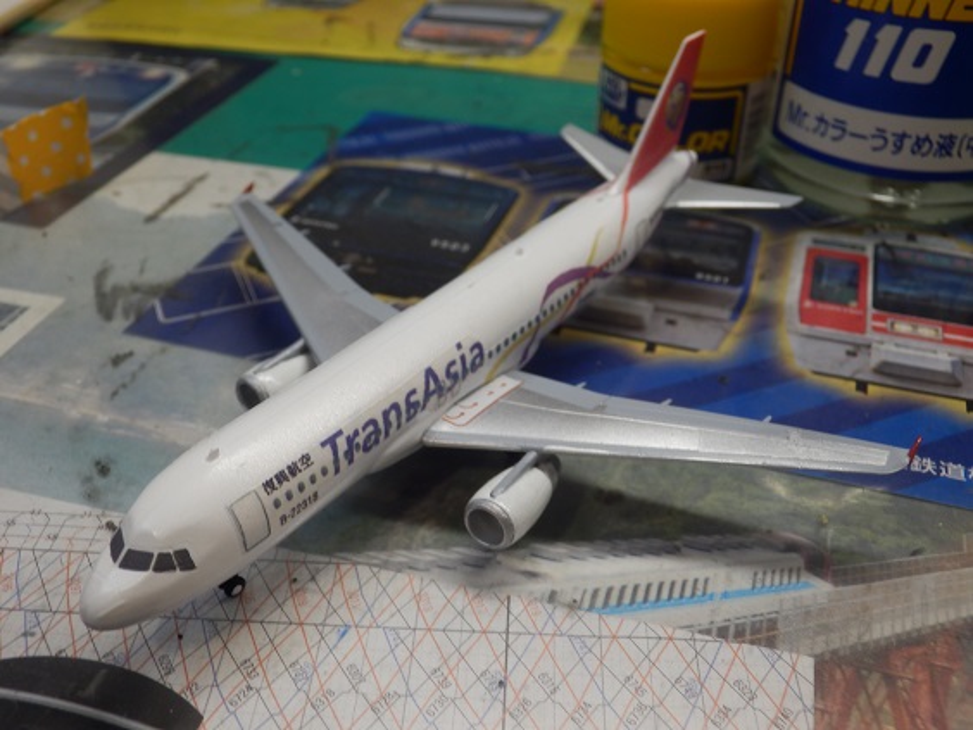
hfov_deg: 44.8
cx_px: 486
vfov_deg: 34.3
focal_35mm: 42
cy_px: 365
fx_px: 1181
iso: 100
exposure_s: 1/40
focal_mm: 7.4
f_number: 4
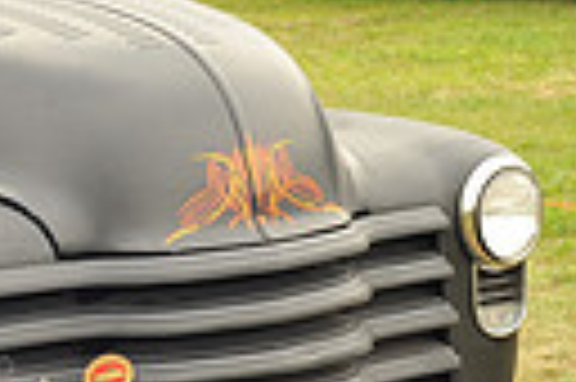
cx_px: -220
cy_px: 94
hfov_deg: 8.9
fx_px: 3611
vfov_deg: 6.1
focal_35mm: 226
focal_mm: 50
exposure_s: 1/250
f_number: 5.6
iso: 320
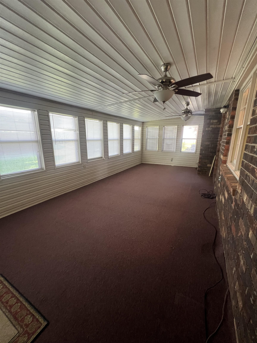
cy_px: 172
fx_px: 129
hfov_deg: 89.9
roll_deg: -0.8
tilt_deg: -12.2
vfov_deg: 106.2
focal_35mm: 13
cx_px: 128
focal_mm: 1.57
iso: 160
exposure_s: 1/60
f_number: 1.8
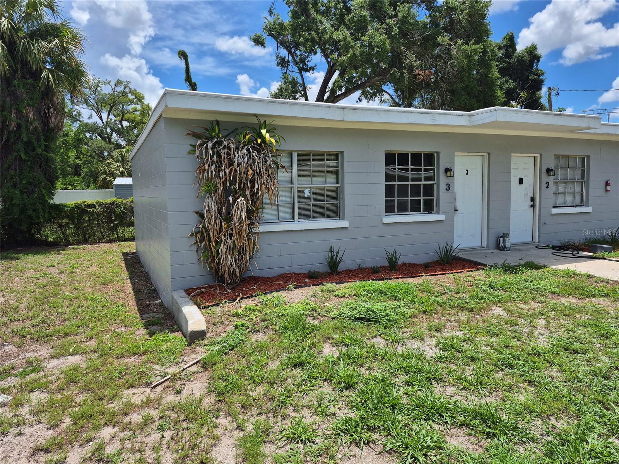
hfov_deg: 73.9
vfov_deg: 58.9
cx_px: 310
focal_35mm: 23
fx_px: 411
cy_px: 232
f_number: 1.8
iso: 25
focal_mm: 5.4
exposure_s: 1/2028
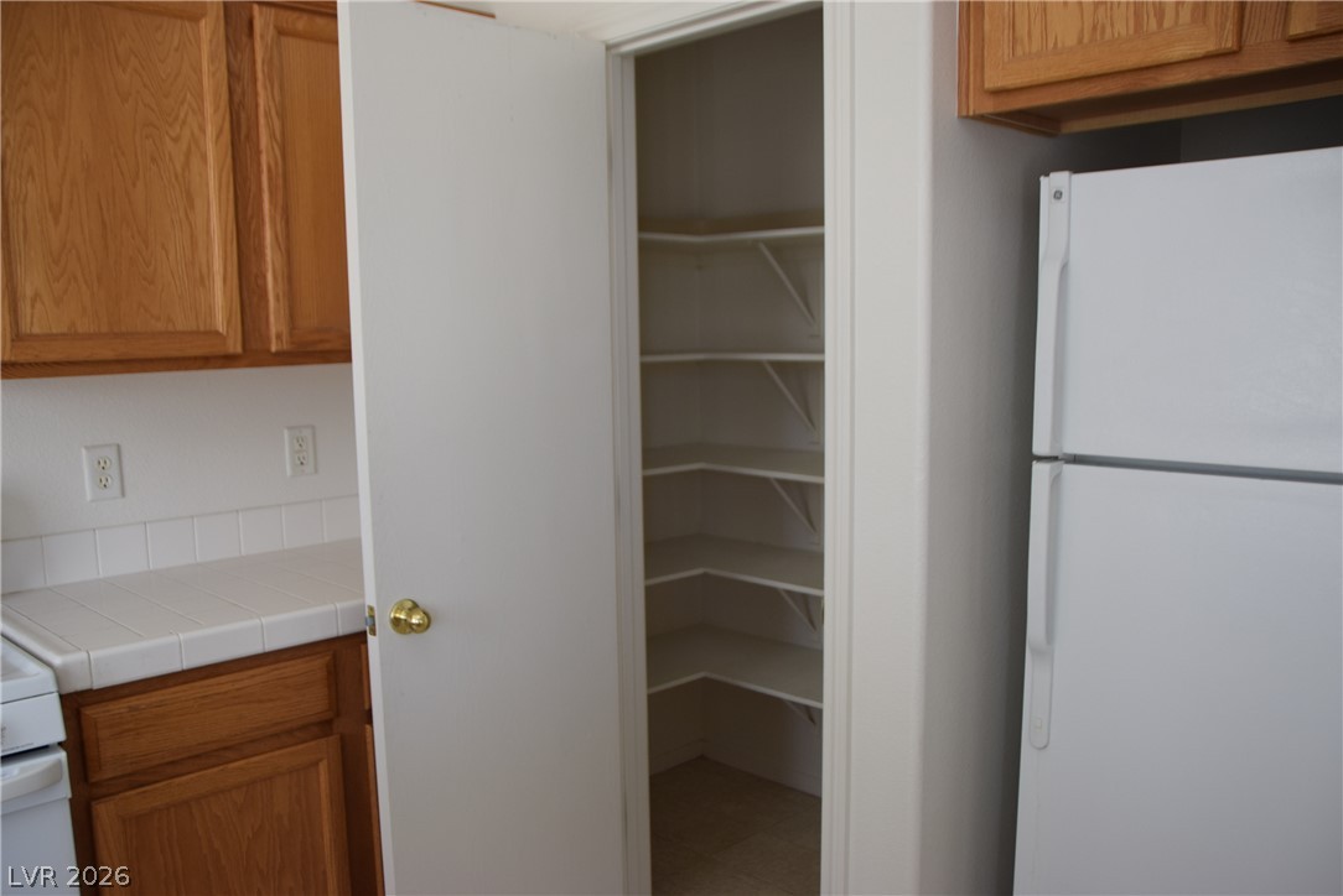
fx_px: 1120
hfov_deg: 61.9
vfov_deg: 43.7
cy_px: 448
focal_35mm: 30
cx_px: 672
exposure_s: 1/80
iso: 400
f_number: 4.5
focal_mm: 20
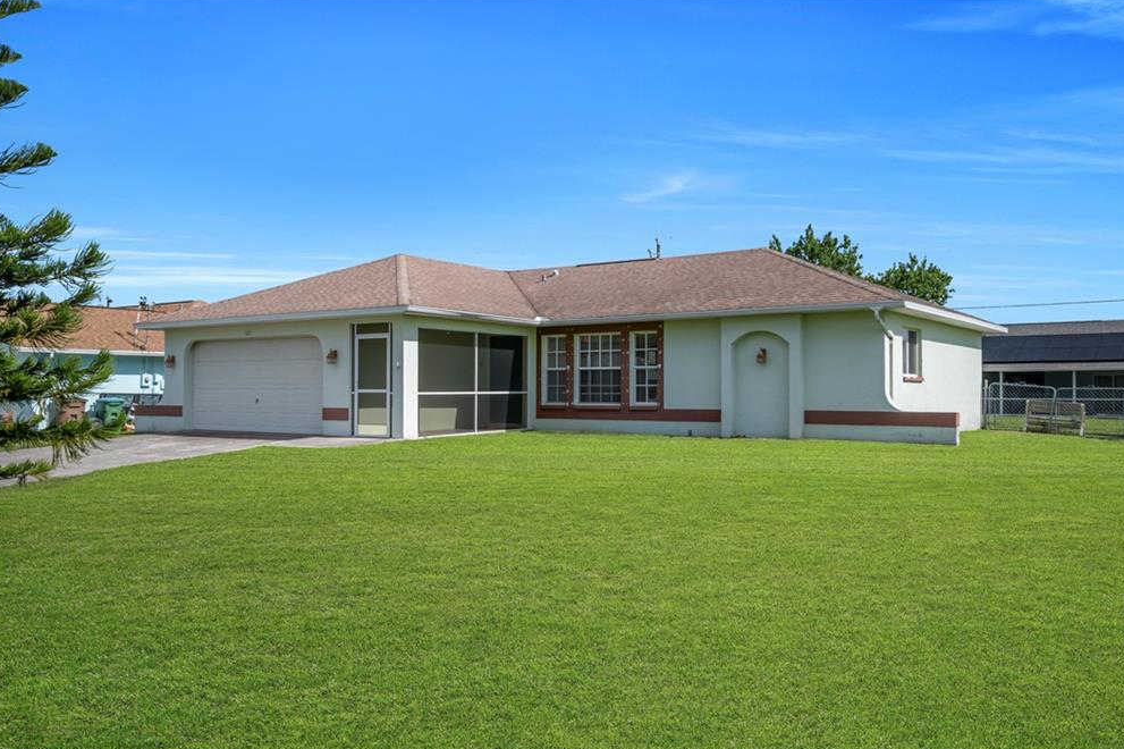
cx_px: 555
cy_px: 381
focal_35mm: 31
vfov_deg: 42.3
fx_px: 968
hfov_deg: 60.3
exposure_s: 1/320
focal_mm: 20
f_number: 8
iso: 100
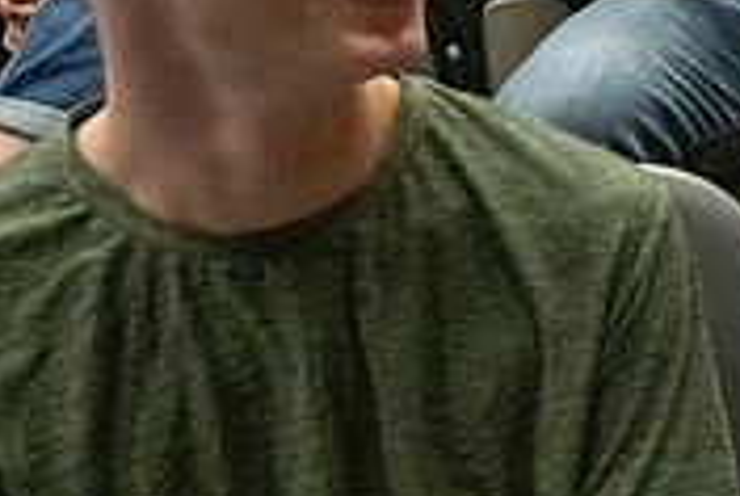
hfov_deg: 20.5
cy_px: 124
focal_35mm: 79
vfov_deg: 17.2
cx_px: 1215
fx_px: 1627
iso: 12800
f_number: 4
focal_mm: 24
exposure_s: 1/500
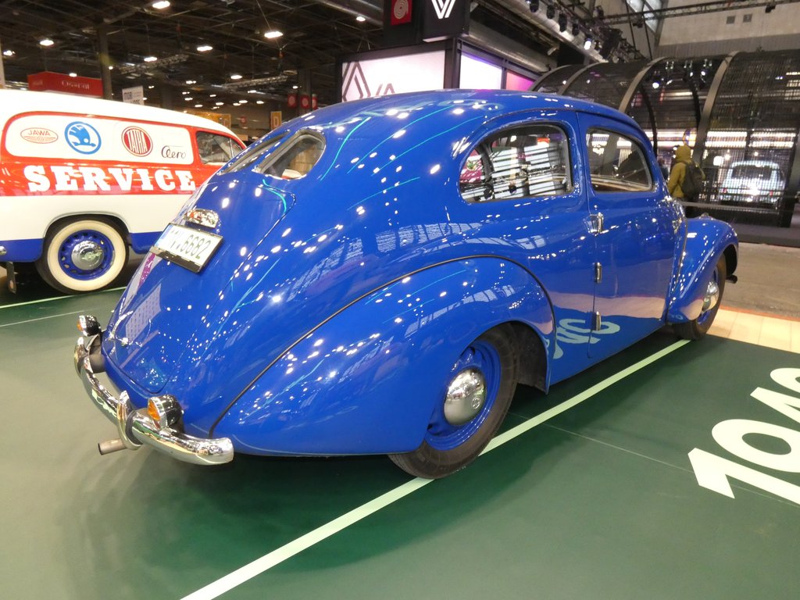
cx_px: 400
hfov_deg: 76.4
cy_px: 300
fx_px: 508
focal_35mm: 22
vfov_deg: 61.1
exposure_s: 1/60
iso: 800
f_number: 4
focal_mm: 3.9
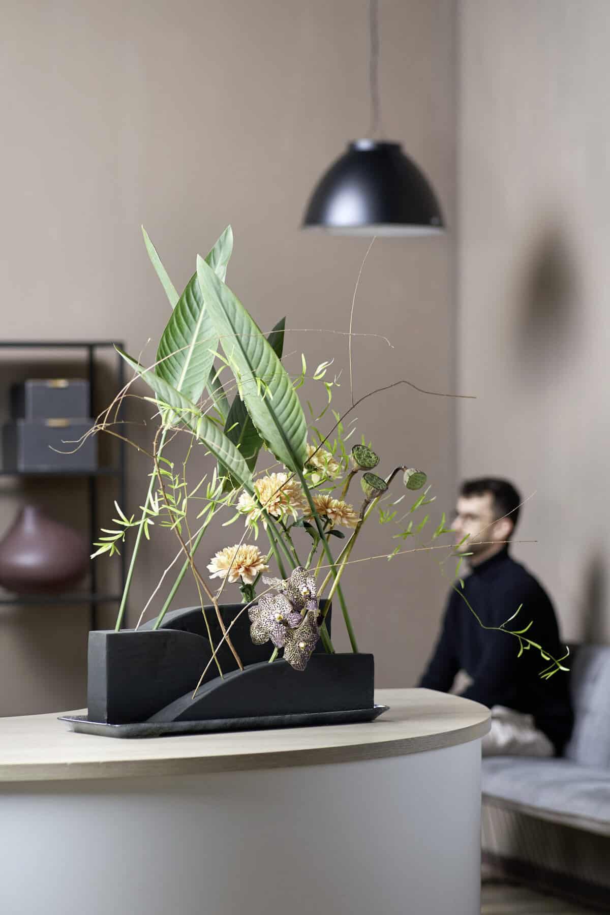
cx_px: 305
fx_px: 3228
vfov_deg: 16.1
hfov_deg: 10.8
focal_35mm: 127
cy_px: 458
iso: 400
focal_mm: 85
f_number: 2.2
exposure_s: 1/160
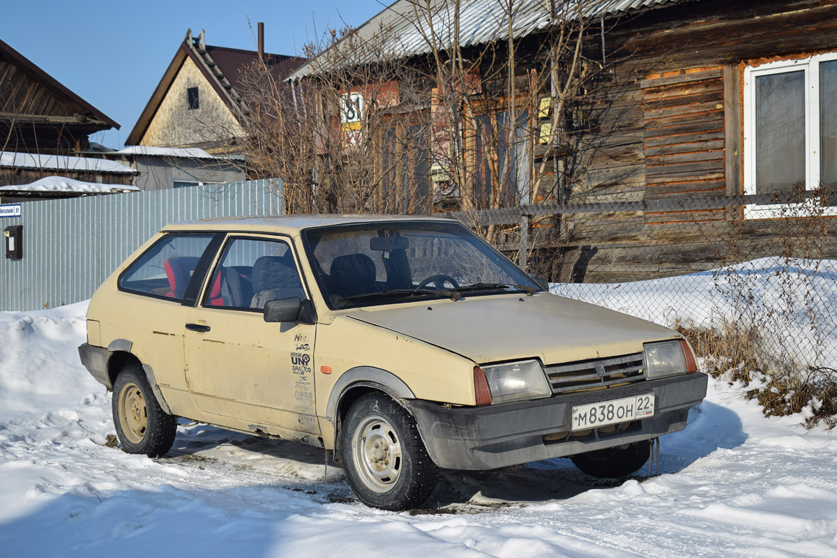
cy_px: 279
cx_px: 418
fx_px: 1395
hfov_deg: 33.4
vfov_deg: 22.6
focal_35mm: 60
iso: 100
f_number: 6.3
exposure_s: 1/800
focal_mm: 40
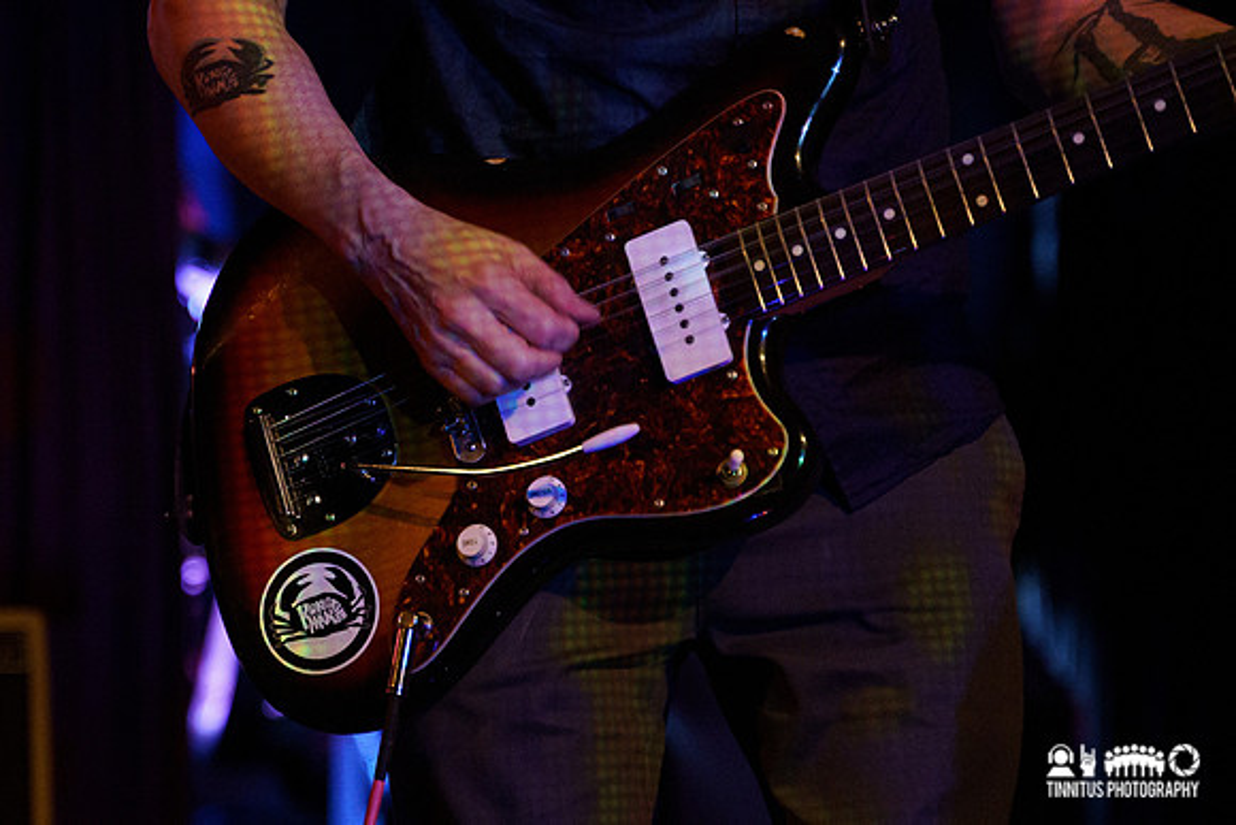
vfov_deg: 12.2
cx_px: 562
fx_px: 3850
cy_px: 617
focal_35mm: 112
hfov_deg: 18.2
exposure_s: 1/100
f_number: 2.8
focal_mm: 75
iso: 5000
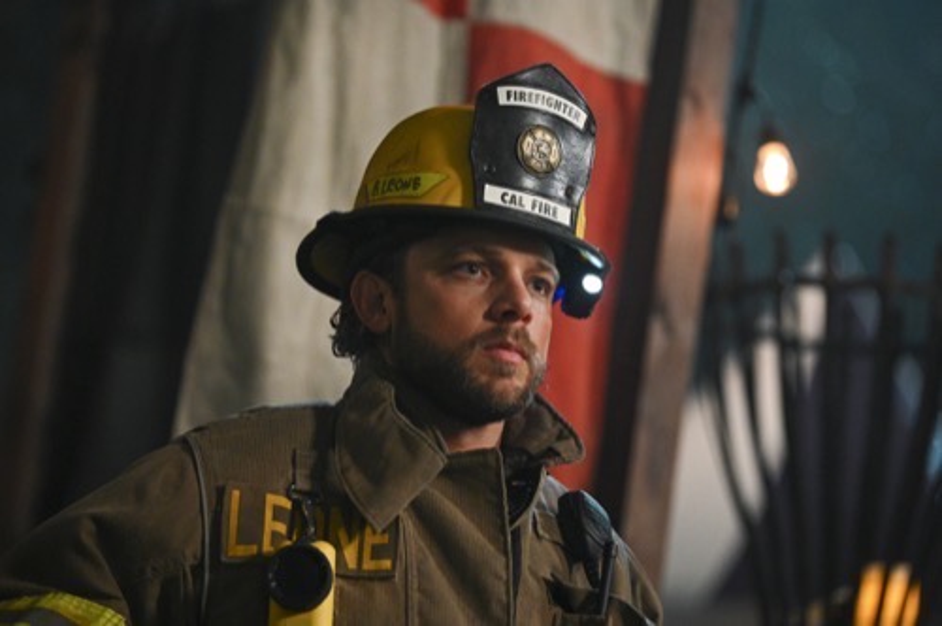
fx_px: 3528
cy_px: 313
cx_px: 471
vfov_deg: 10.1
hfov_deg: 15.2
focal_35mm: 135
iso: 8000
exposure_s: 1/125
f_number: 2.8
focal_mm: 135
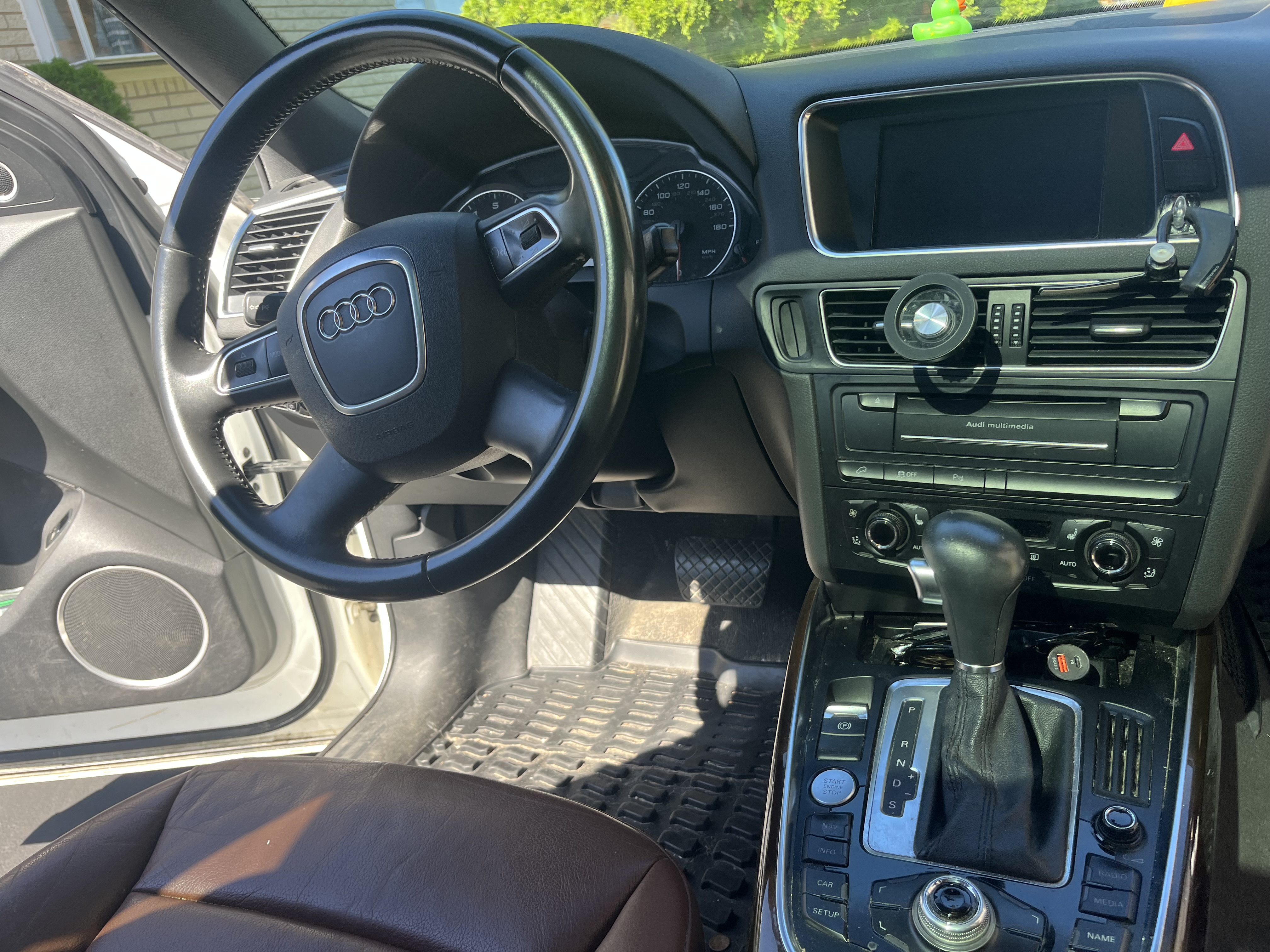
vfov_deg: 53.1
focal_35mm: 26
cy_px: 476
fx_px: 954
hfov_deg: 67.3
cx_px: 635
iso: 50
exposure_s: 1/258
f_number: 1.6
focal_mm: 5.1
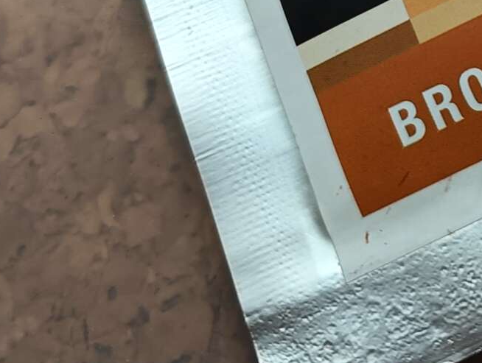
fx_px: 1255
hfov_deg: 20.1
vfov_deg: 14.9
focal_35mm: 90
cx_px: 614
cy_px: -236
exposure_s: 1/100
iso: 320
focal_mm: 6.06
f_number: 1.69
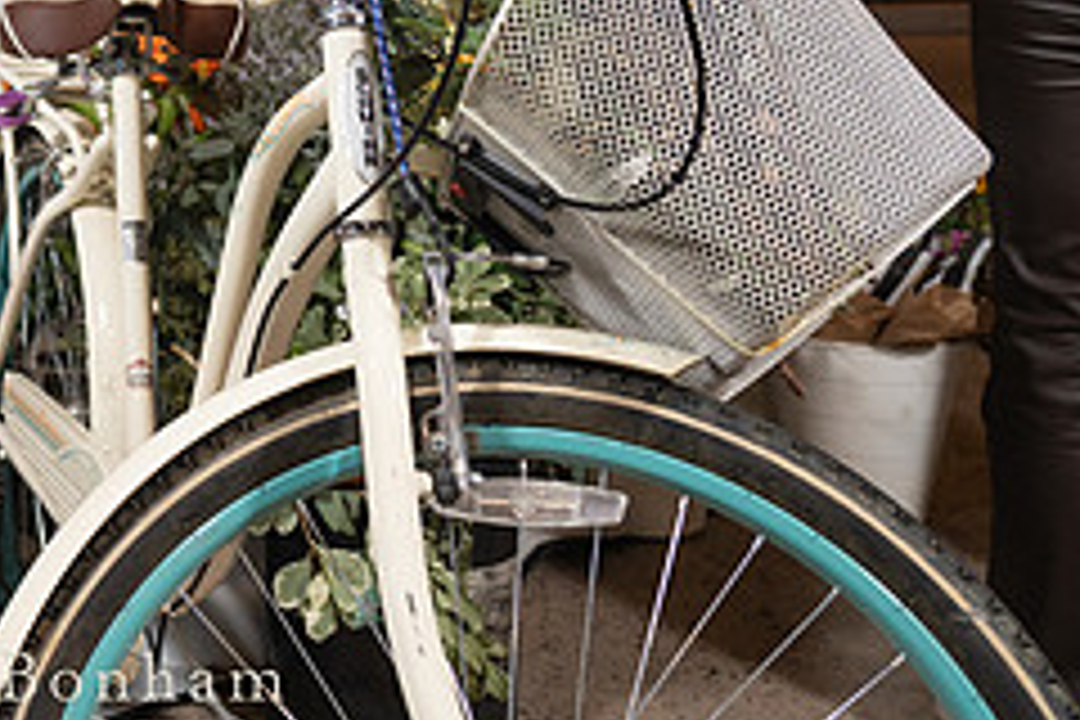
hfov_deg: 30.9
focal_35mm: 58
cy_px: -20
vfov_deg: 22.4
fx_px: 1740
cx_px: -94
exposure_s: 1/125
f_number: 4
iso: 1250
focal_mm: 24
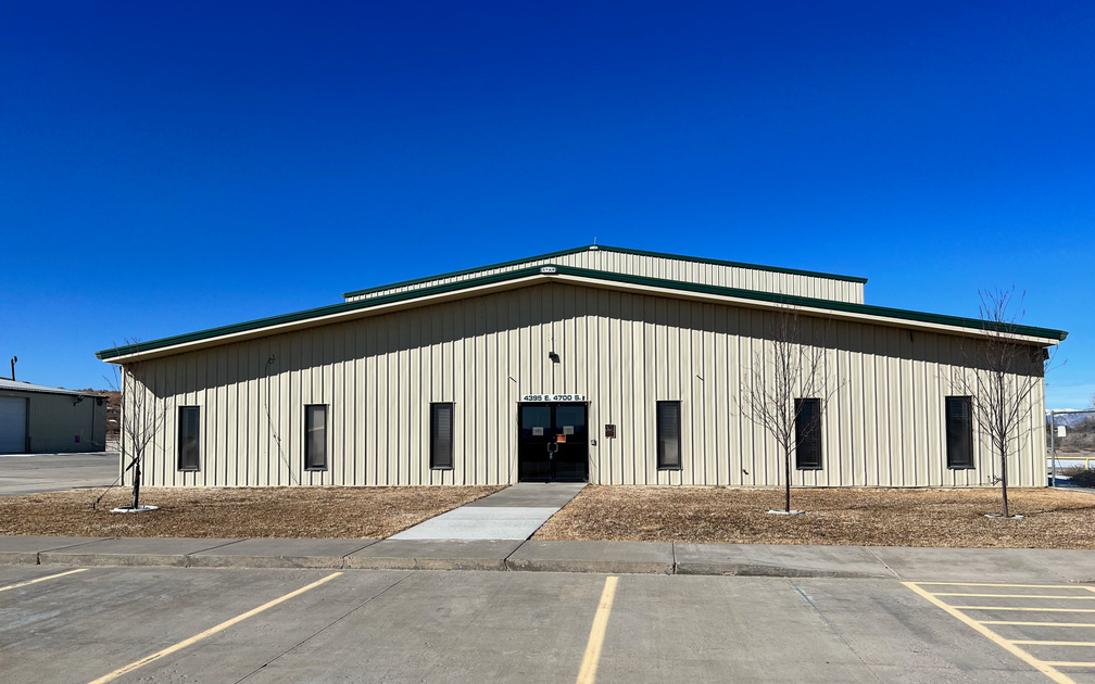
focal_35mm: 28
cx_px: 546
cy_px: 398
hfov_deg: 66.5
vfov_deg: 44.4
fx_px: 836
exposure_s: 1/9434
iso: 50
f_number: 1.5
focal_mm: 5.7
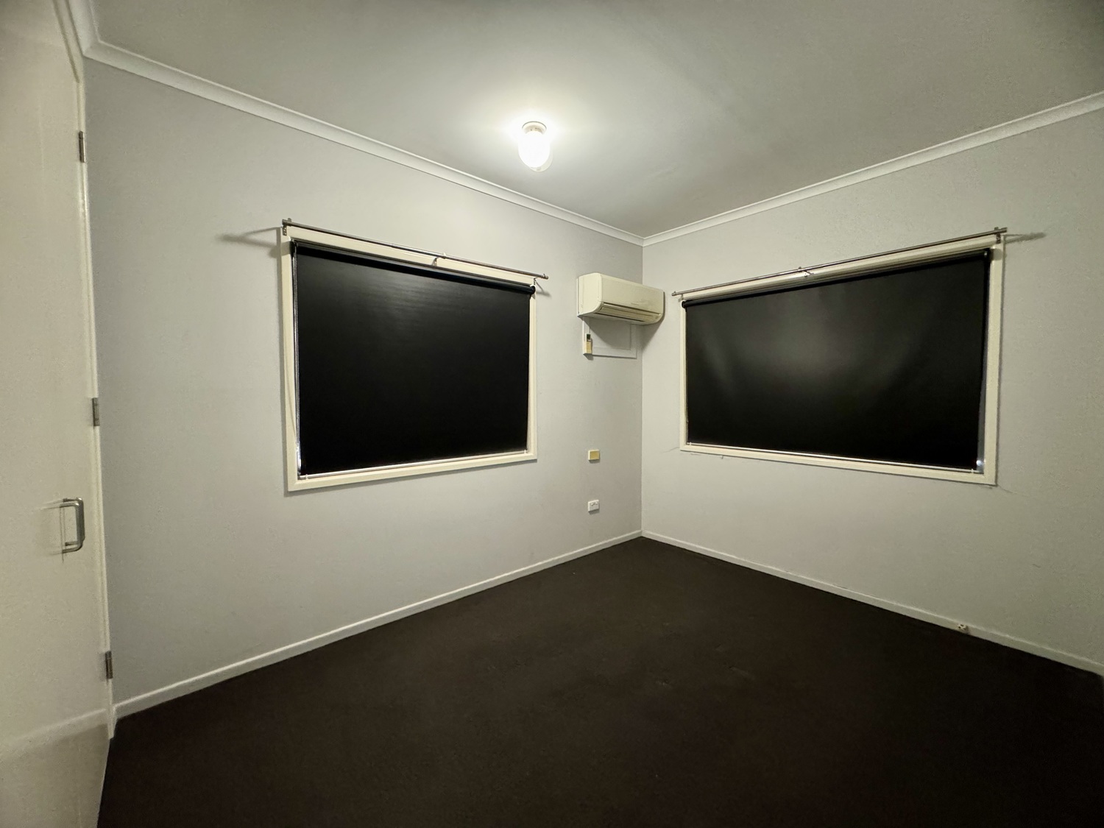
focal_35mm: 14
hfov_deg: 102.1
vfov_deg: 85.7
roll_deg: +0.6
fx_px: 446
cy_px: 414
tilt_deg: -2.6
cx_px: 552
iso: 800
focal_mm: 2.22
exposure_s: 1/50
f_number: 2.2
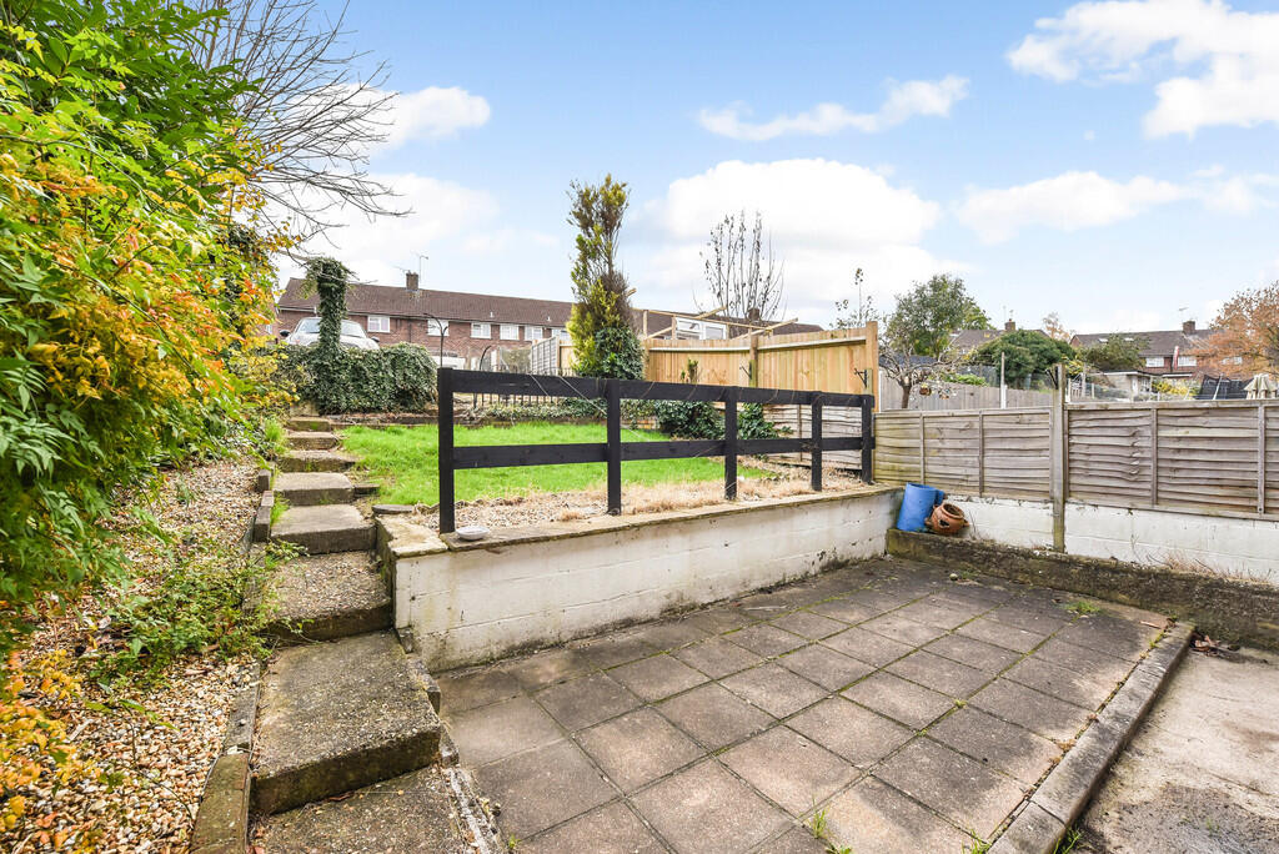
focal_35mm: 14
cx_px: 640
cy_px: 427
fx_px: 498
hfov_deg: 104.2
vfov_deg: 81.3
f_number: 8
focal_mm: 14
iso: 400
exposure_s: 1/200
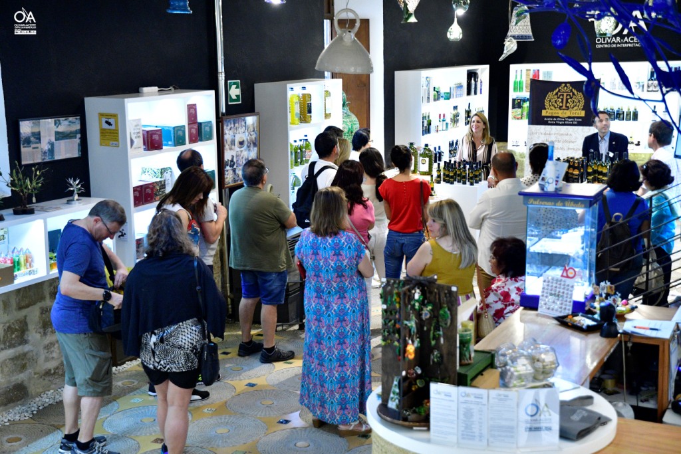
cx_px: 340
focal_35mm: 57
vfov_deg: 23.8
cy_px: 227
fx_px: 1078
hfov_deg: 35.0
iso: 3200
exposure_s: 1/80
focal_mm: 38
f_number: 4
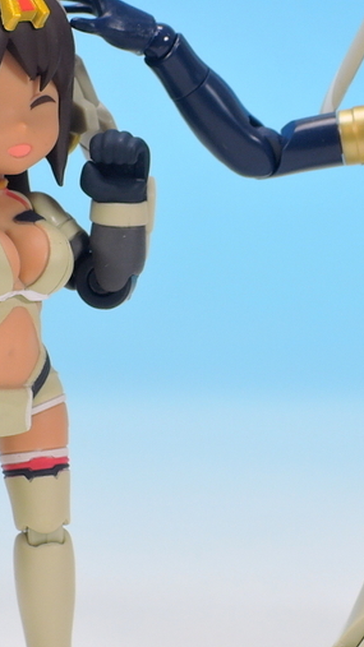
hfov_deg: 5.8
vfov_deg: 10.3
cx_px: 295
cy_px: 265
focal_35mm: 209
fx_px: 3588
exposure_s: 1
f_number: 8
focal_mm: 20.2
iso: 80
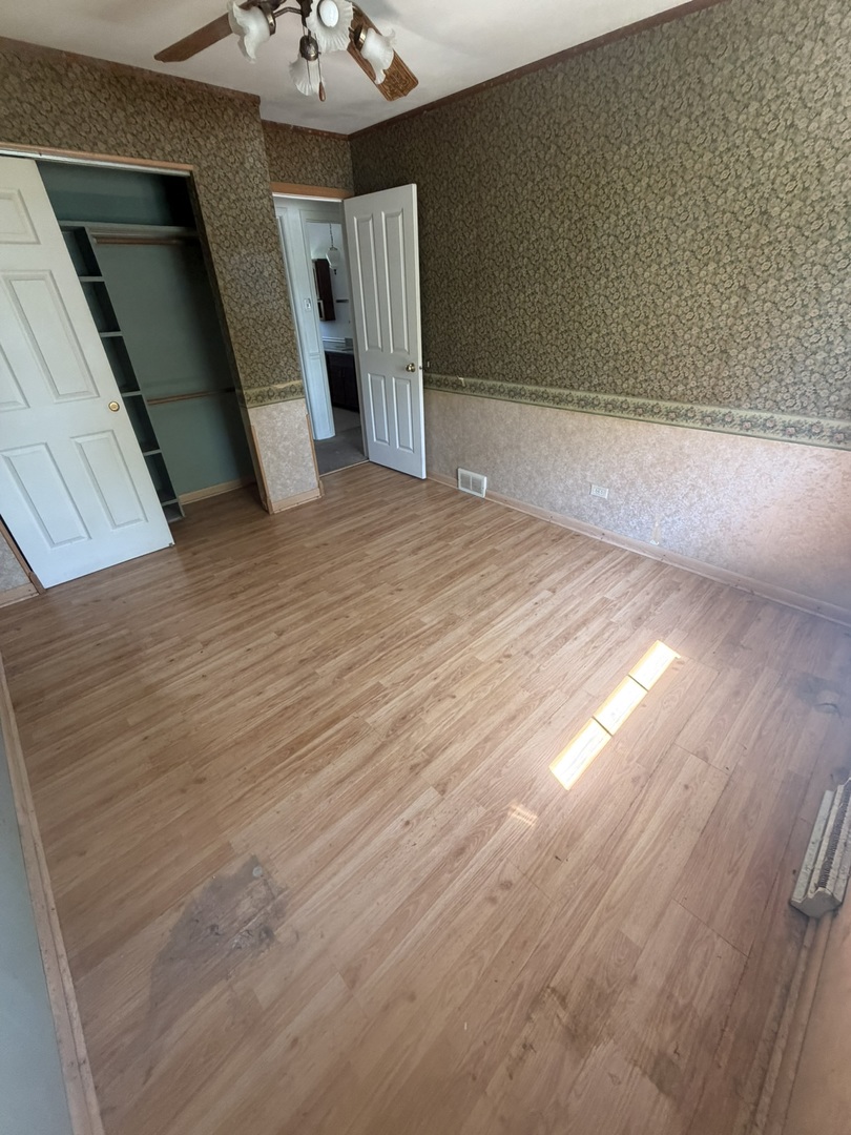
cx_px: 426
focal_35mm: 14
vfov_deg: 102.1
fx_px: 459
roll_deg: +2.1
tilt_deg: -30.0
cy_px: 568
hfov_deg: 85.7
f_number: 2.2
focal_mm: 2.22
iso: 320
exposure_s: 1/70
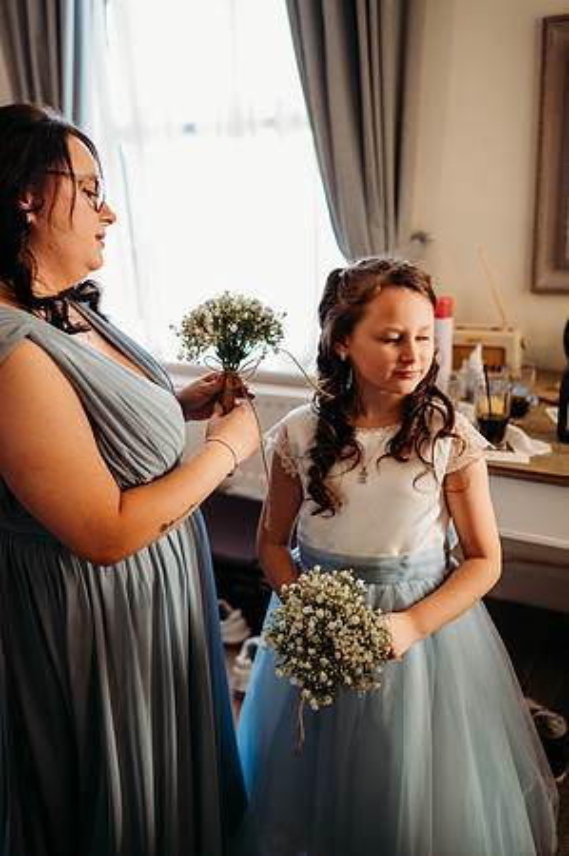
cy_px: 428
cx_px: 284
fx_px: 832
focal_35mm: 35
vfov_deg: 54.5
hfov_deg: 37.8
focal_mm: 35
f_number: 2
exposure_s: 1/200
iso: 1400
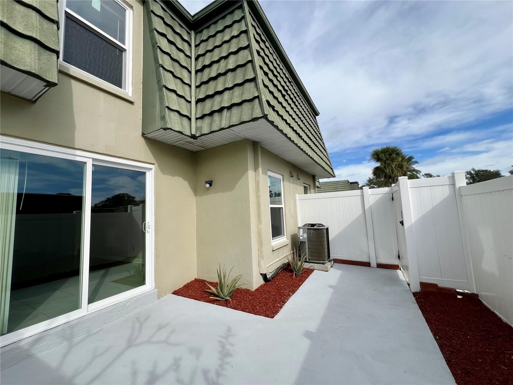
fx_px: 193
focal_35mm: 13
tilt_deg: +5.3
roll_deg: +2.7
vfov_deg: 89.9
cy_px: 192
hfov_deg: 106.2
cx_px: 256
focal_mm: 1.57
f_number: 1.8
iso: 32
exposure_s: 1/2016
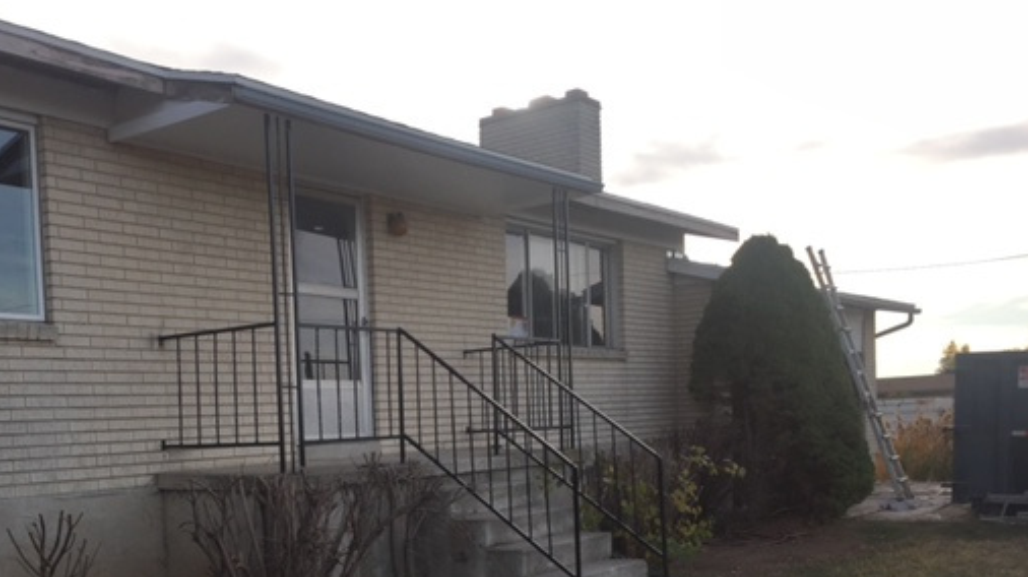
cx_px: 386
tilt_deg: -4.2
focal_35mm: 40
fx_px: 1090
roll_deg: +1.3
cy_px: 473
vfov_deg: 28.9
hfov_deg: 50.0
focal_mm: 4.15
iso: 32
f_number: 2.2
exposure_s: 1/860
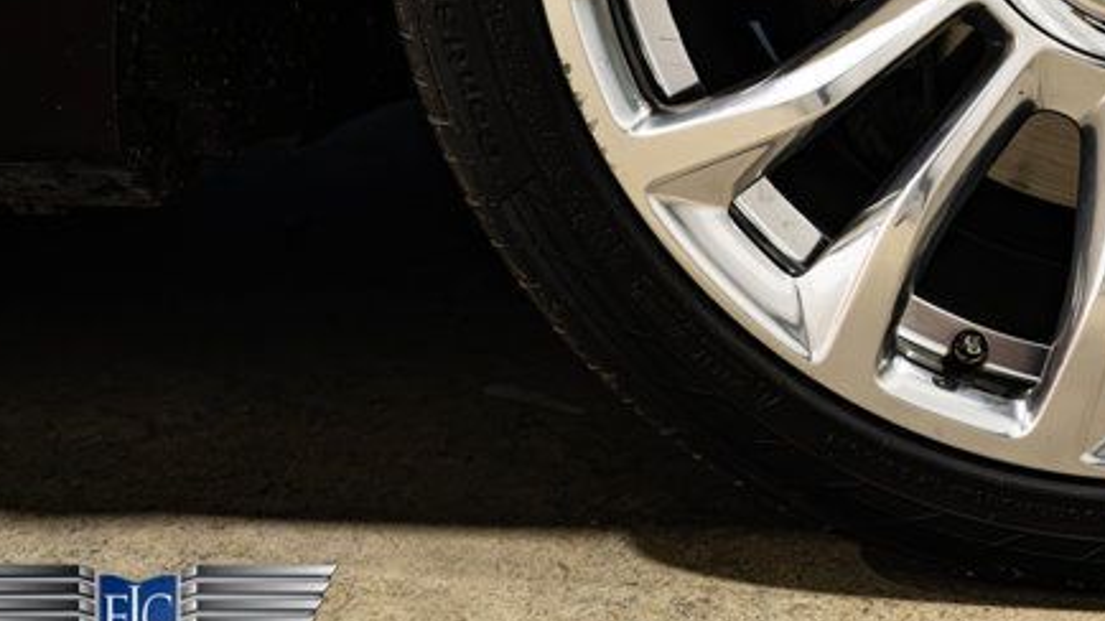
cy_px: -121
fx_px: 2461
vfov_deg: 14.0
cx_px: 1141
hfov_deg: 24.0
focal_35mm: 84
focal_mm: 34
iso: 1250
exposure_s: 1/80
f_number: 4
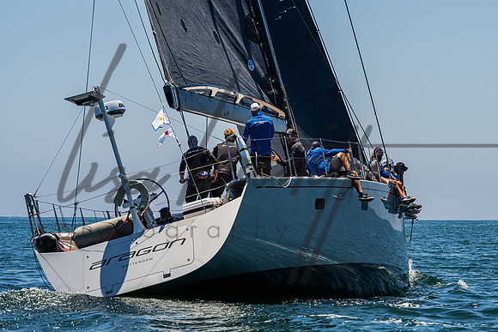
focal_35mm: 161
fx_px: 2223
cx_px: 302
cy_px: 130
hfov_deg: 12.8
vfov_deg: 8.5
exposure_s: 1/2500
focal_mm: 125
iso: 500
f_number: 8
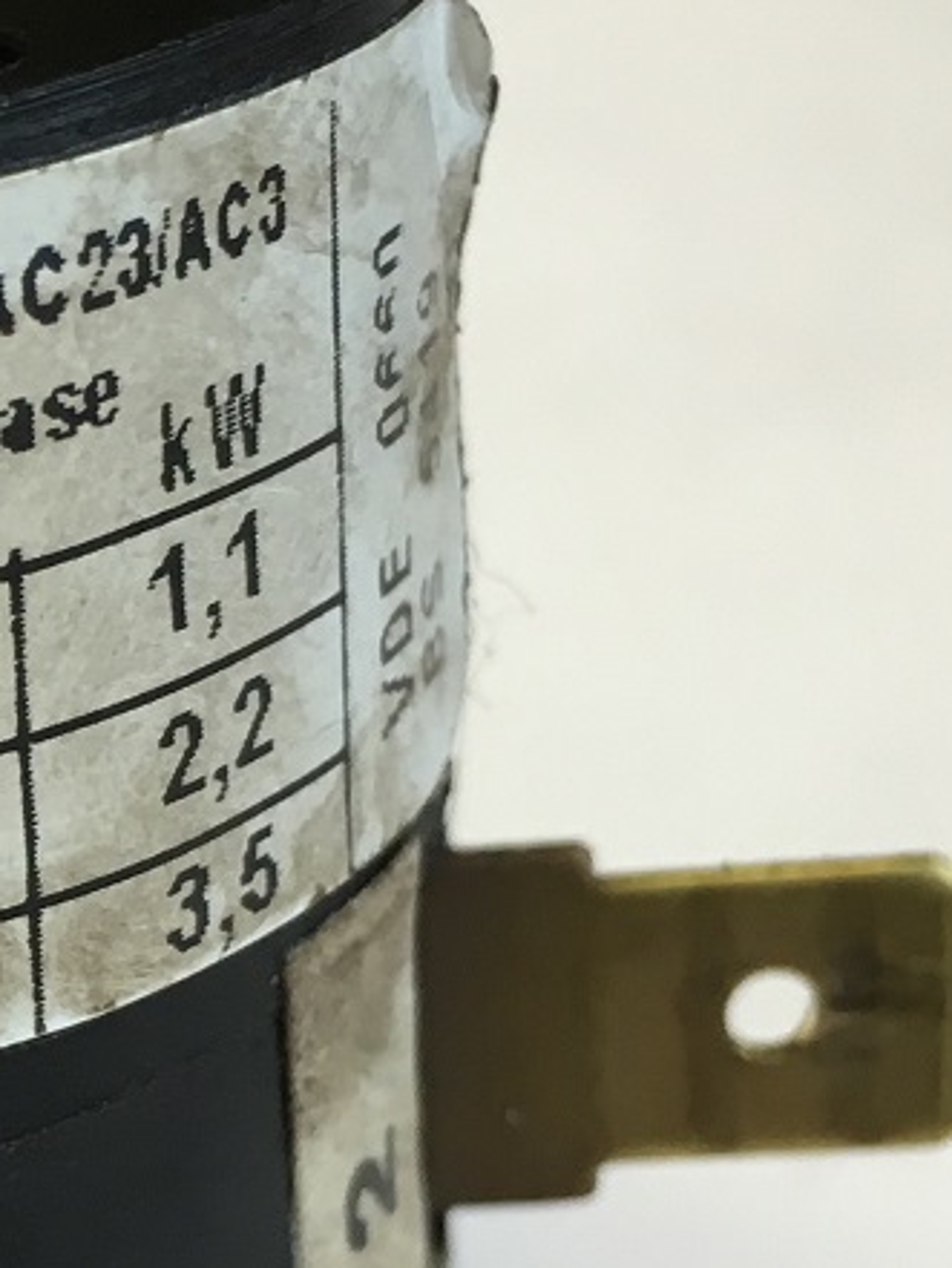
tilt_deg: -39.7
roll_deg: -4.3
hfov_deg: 13.2
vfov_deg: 18.5
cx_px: -495
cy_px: 861
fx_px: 3885
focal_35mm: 106
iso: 64
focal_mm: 4.15
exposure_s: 1/33
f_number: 2.2
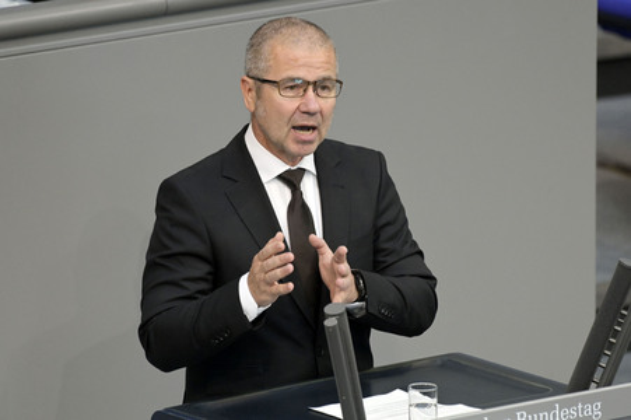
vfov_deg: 3.3
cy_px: 210
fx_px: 7356
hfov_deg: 4.9
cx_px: 316
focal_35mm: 420
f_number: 5.6
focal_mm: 420
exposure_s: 1/400
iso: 8000
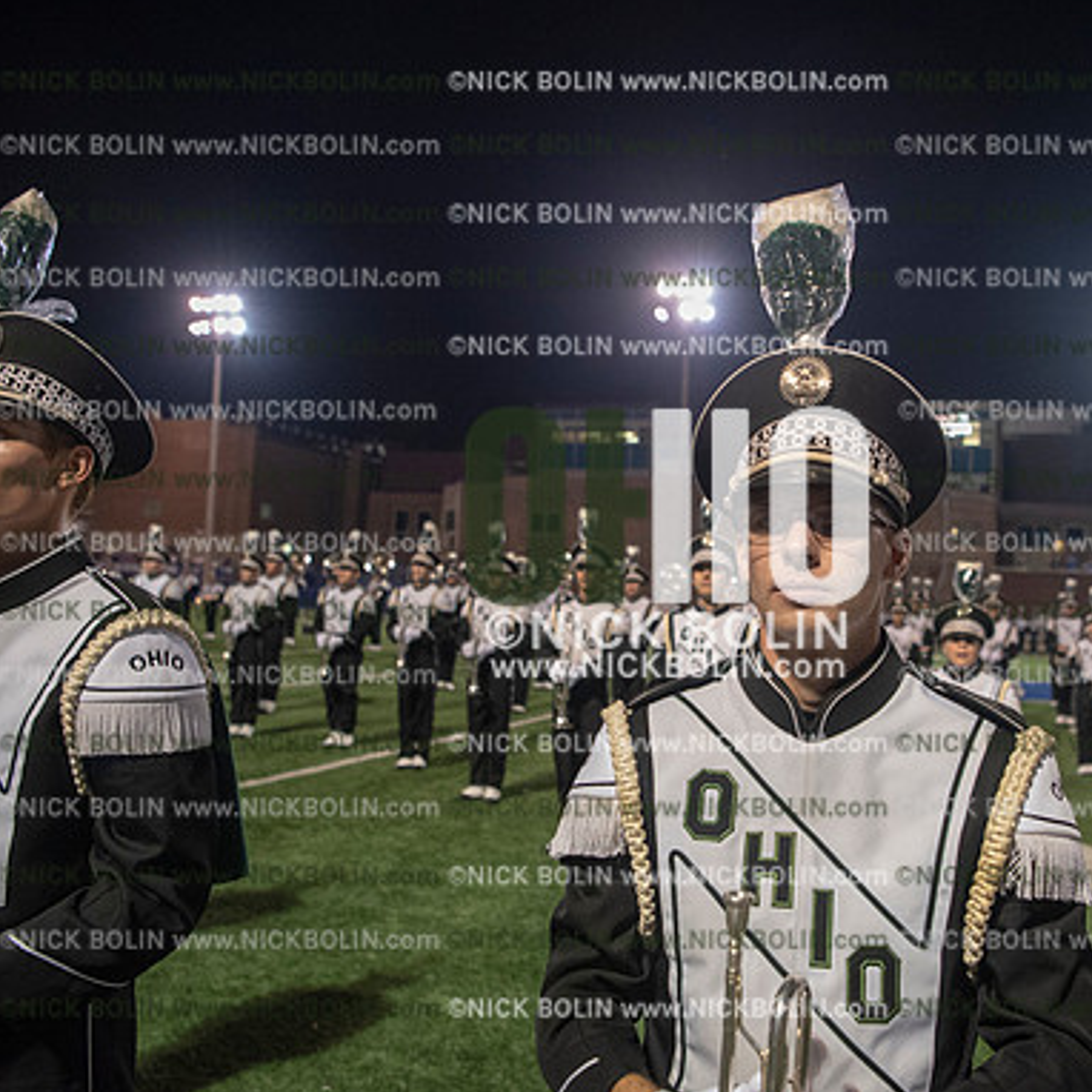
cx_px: 666
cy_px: 545
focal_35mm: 31
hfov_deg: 52.1
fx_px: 1106
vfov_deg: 52.5
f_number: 3.2
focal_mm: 24
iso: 3200
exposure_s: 1/500
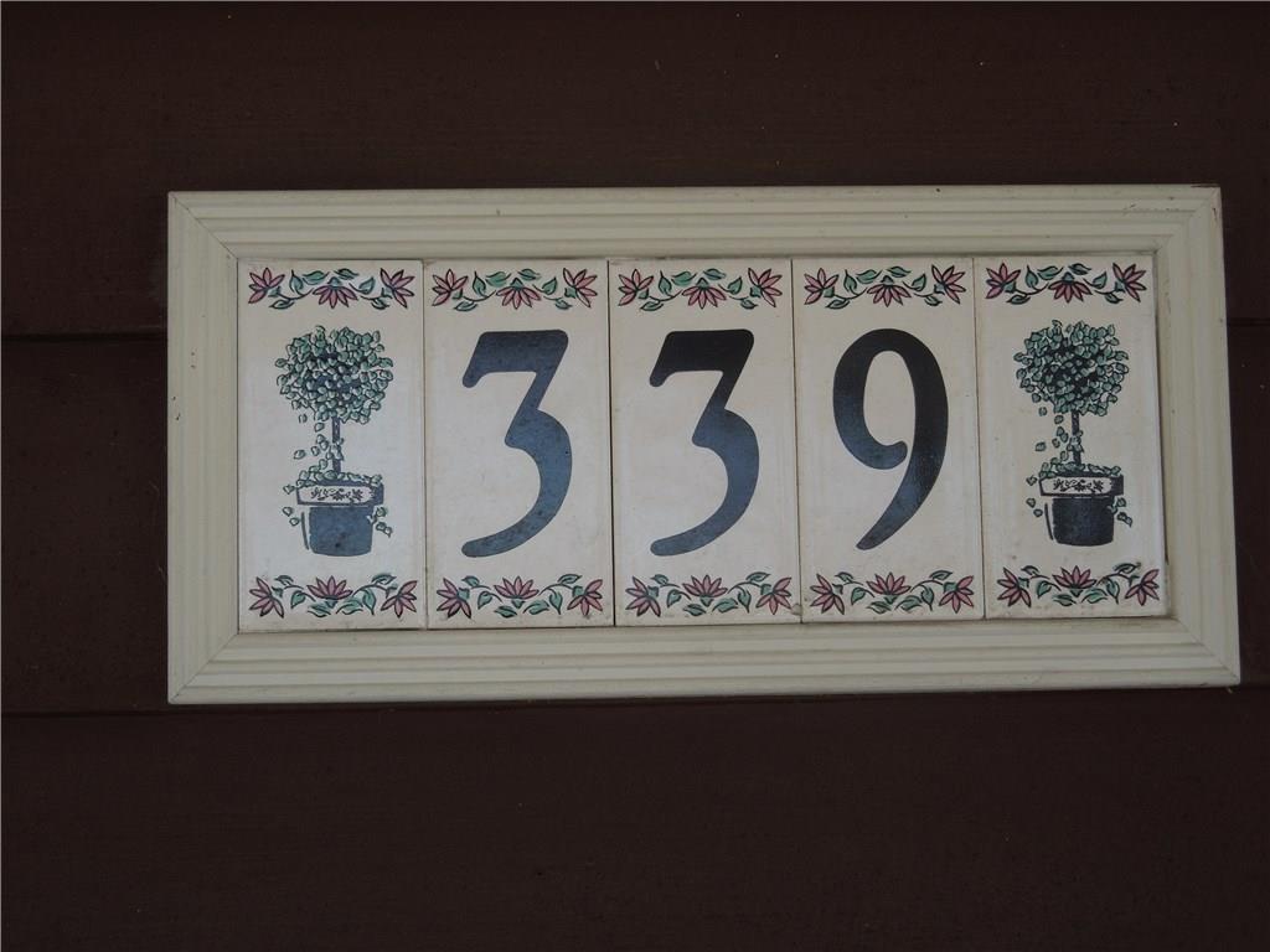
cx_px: 635
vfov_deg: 21.3
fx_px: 2531
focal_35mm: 69
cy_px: 476
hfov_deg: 28.2
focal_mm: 12.5
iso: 100
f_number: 4.4
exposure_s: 1/200
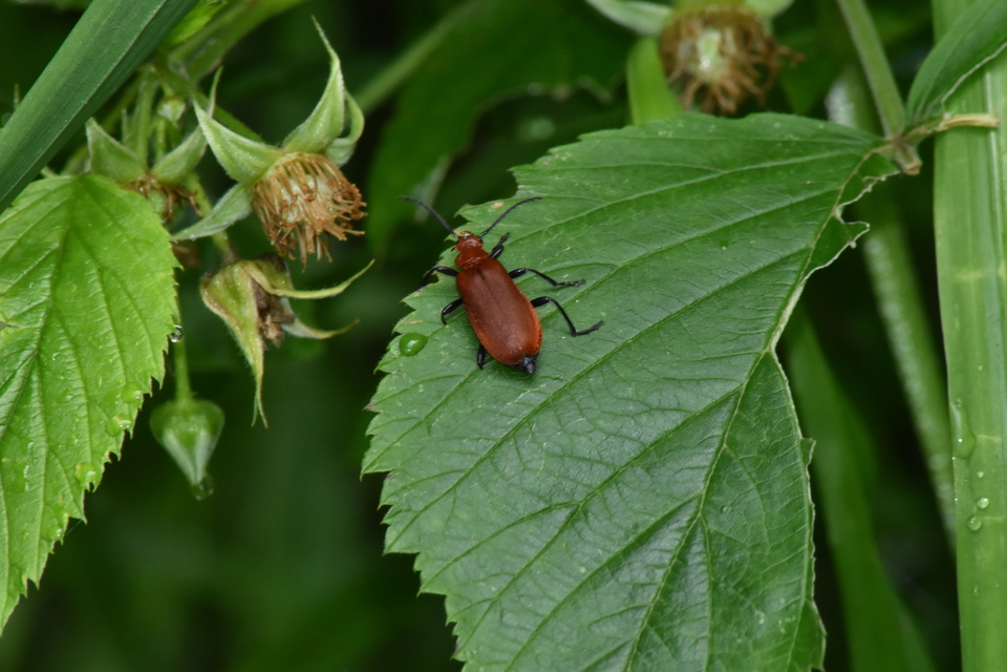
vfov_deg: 3.1
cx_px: 504
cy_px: 336
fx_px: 12587
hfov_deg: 4.6
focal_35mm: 450
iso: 1600
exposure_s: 1/125
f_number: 20
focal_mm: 300
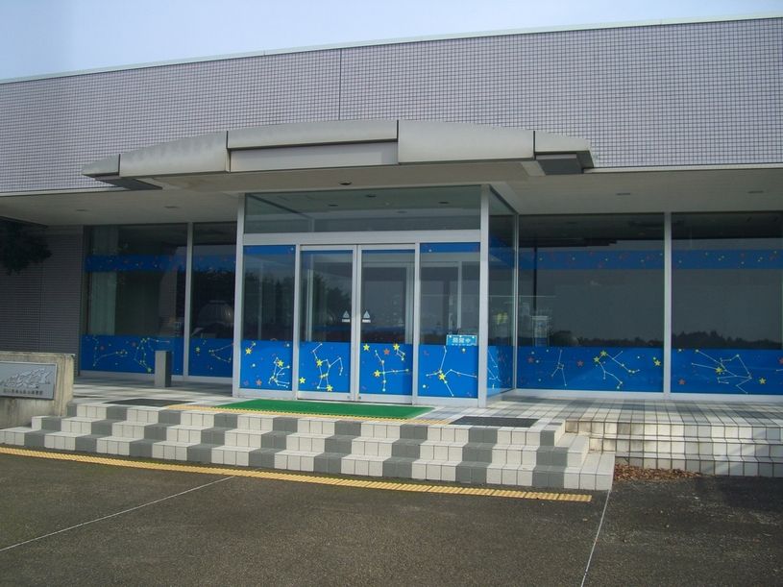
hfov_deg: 49.0
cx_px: 392
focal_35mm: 38
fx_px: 859
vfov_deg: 37.7
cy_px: 294
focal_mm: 7.9
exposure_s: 1/200
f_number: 5.6
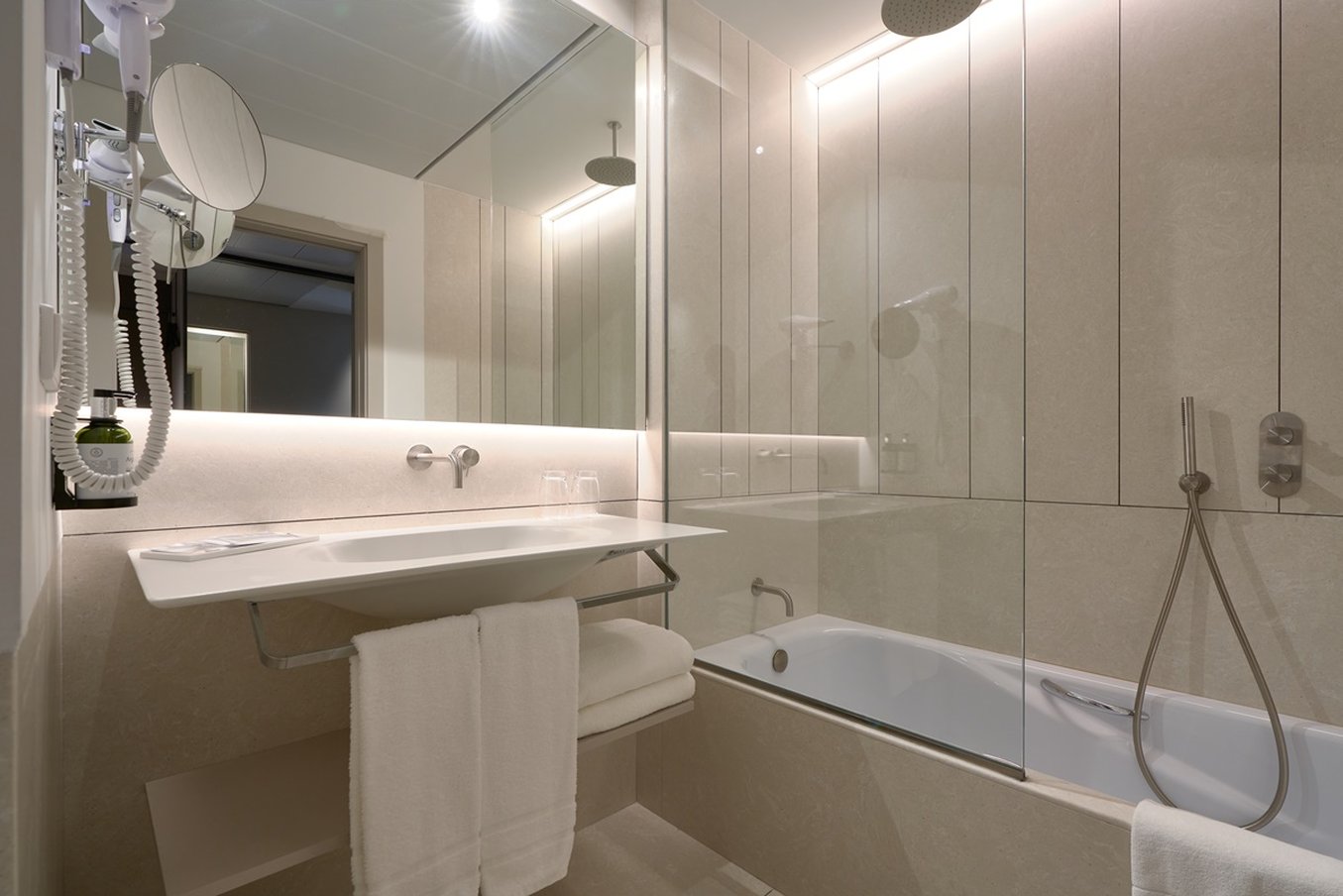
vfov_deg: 73.8
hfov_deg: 96.7
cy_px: 448
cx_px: 672
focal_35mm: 16
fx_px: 597
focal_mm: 16
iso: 400
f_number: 8
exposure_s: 1/10
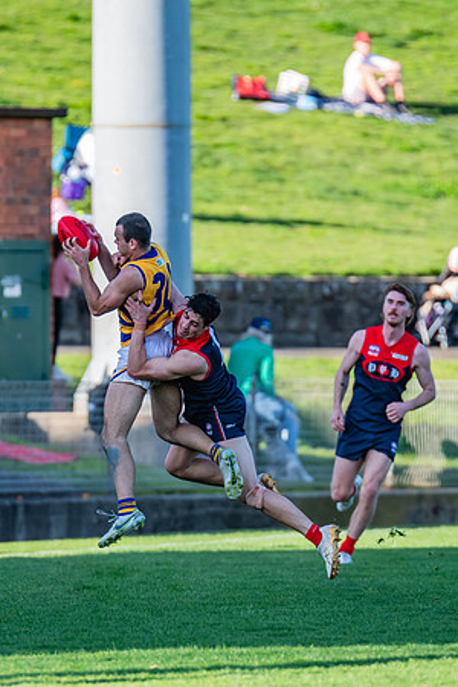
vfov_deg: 3.3
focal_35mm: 633
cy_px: 344
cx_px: 232
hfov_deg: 2.2
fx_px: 12086
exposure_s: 1/1600
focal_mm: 420
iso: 800
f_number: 4.5
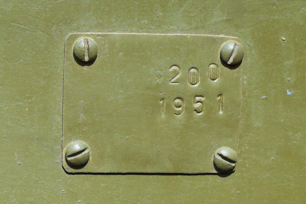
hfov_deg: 24.6
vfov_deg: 16.6
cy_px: 102
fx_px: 701
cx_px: 153
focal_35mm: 82
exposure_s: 1/250
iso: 250
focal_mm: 55
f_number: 8
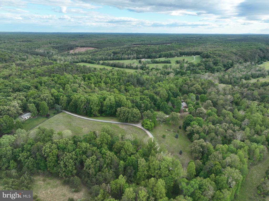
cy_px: 100
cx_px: 134
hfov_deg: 71.6
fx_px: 186
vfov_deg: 56.8
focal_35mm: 24
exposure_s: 1/1000
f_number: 2.8
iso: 230
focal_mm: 12.29
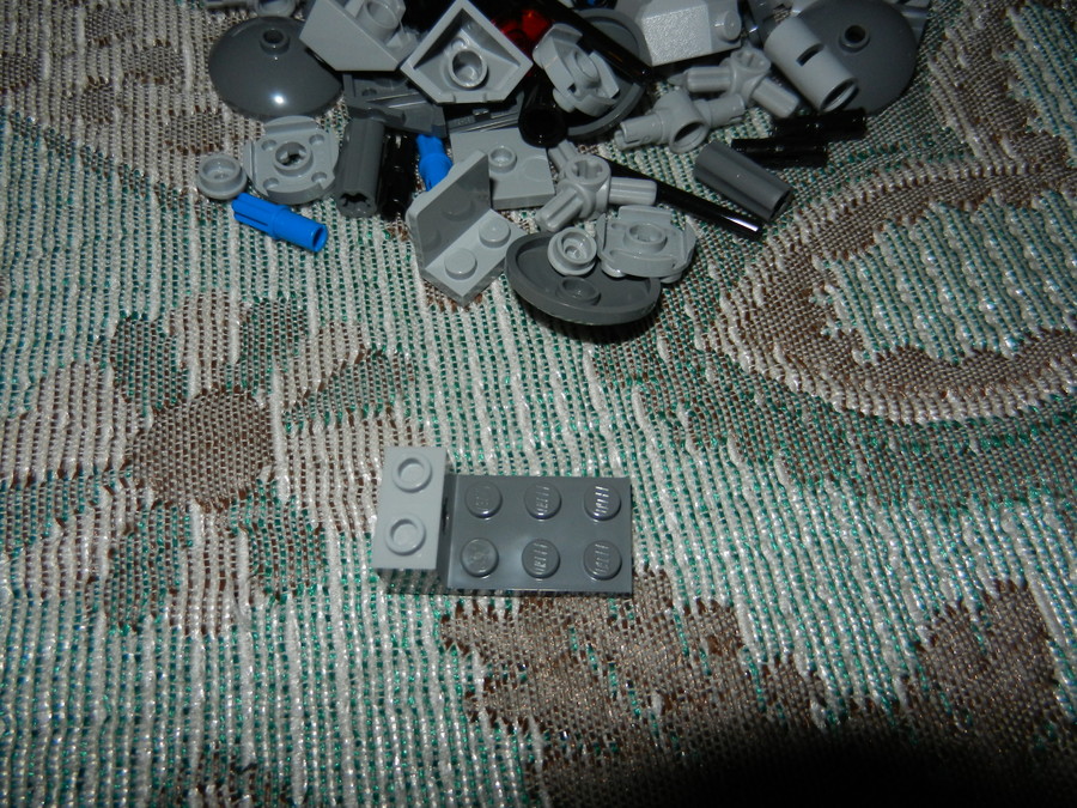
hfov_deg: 69.4
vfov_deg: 54.9
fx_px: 778
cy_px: 404
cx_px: 538
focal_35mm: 25
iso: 200
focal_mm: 4.5
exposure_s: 1/30
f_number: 7
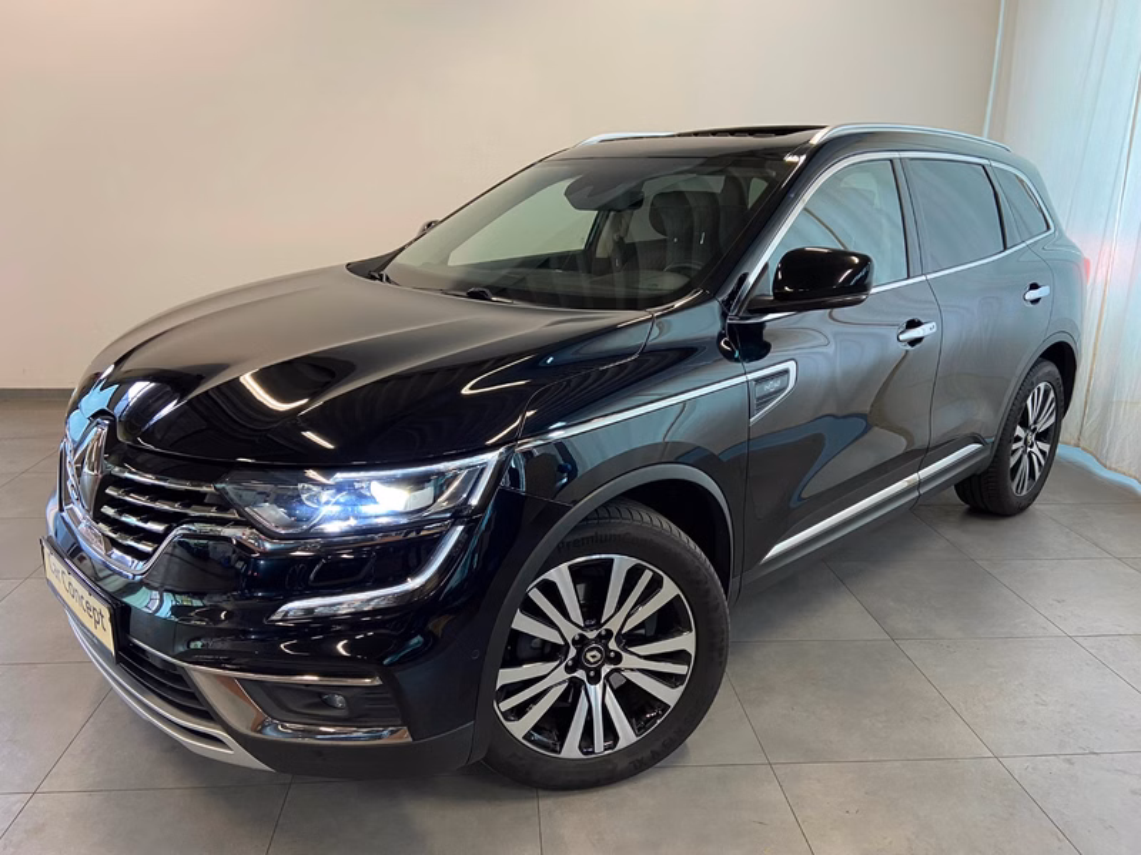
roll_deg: +0.0
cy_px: 428
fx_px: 857
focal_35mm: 26
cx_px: 570
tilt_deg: -17.4
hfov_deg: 67.3
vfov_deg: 53.1
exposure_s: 1/50
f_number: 1.8
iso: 160
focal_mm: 4.25
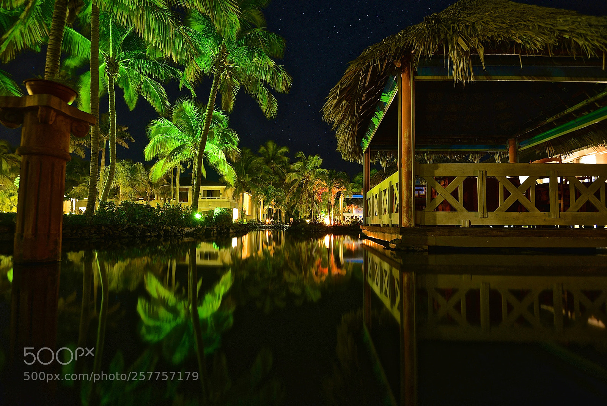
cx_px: 304
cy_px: 203
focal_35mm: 16
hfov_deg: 96.7
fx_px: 270
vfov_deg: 73.8
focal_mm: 16
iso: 250
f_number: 4
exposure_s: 30
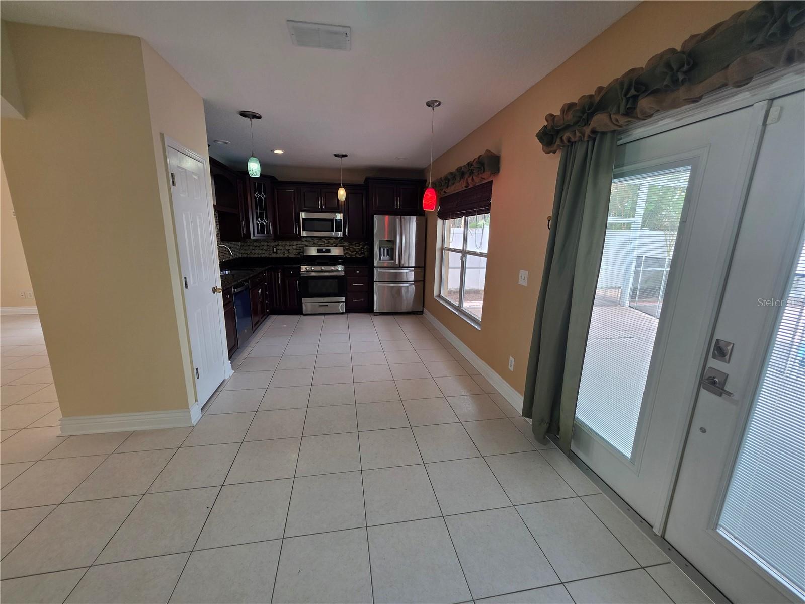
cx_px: 402
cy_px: 302
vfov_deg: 89.9
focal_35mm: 13
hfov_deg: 106.2
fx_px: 302
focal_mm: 2.2
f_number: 1.9
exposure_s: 1/120
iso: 100
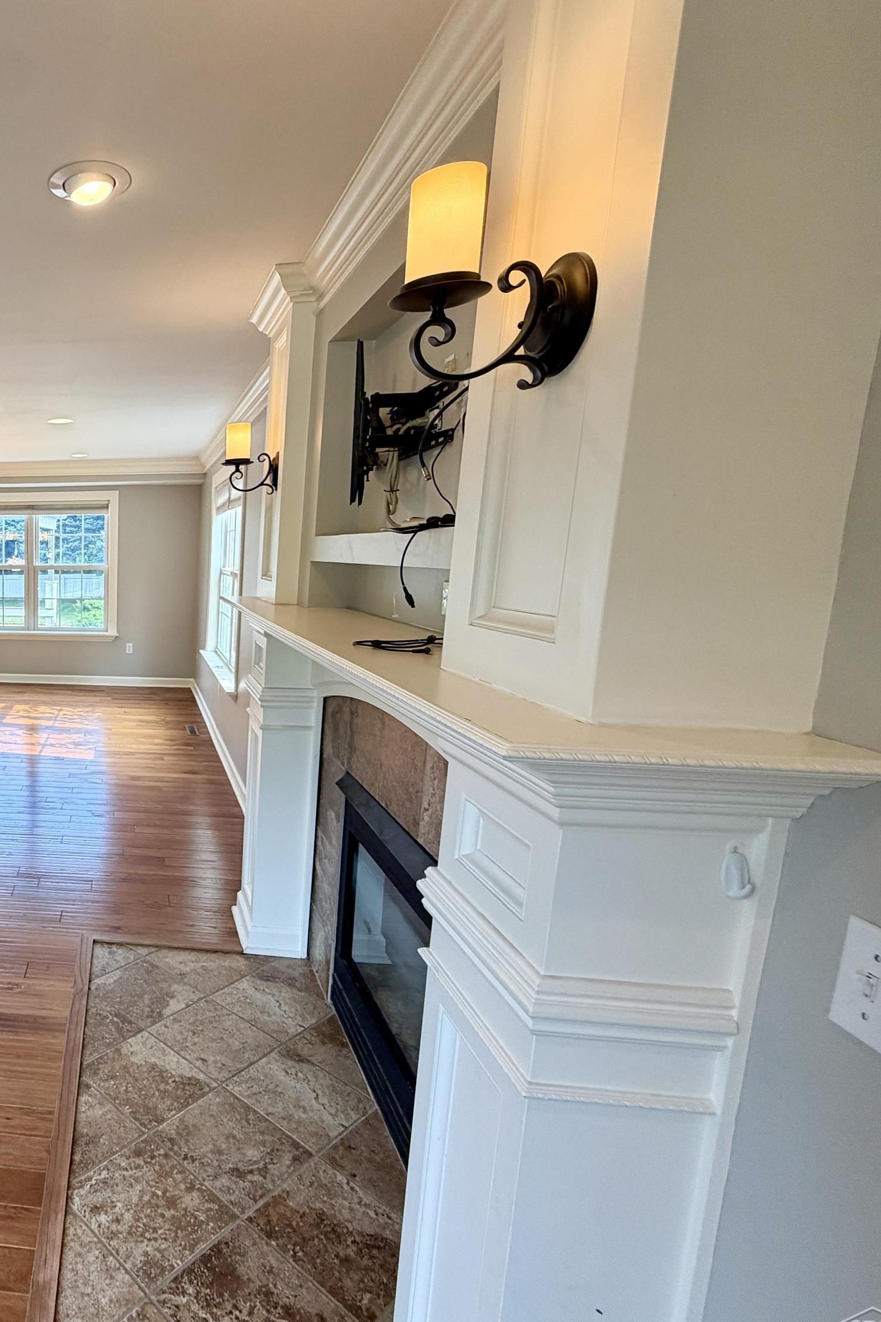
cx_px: 26
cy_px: 664
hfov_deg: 51.4
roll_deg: +0.0
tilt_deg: -9.1
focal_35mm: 20
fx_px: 734
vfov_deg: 84.0
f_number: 2.2
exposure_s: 1/120
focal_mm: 2.22
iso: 125
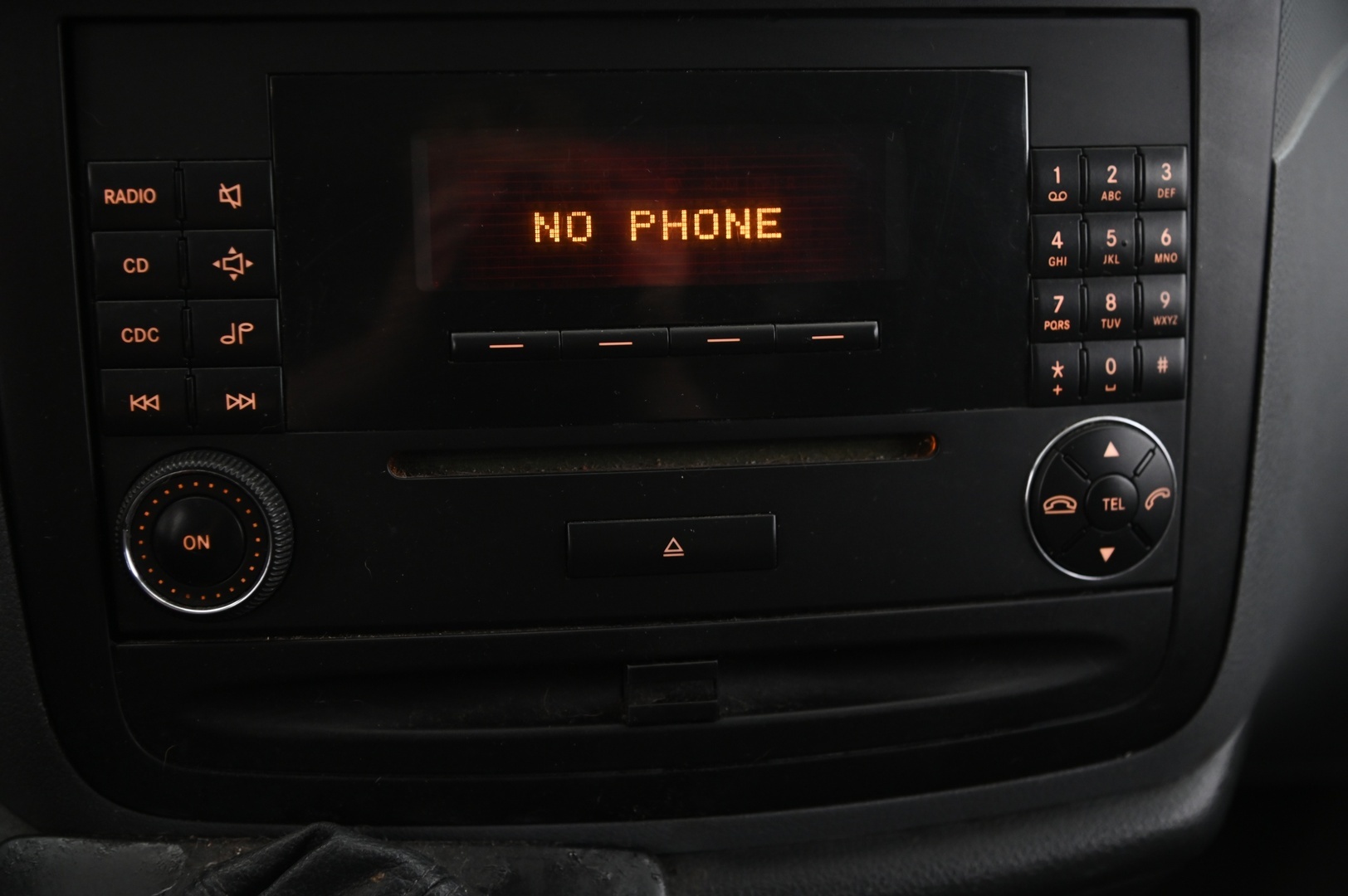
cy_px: 448
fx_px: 1871
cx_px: 674
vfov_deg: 26.9
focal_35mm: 50
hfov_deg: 39.6
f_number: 4
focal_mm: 50
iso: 2000
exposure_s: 1/10
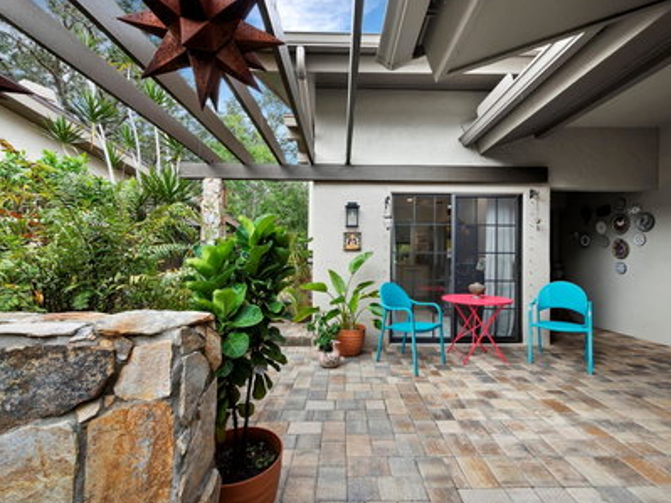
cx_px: 347
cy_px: 259
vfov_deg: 81.7
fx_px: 291
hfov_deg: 98.1
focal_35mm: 15
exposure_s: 1/25
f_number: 10
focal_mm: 7
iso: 400
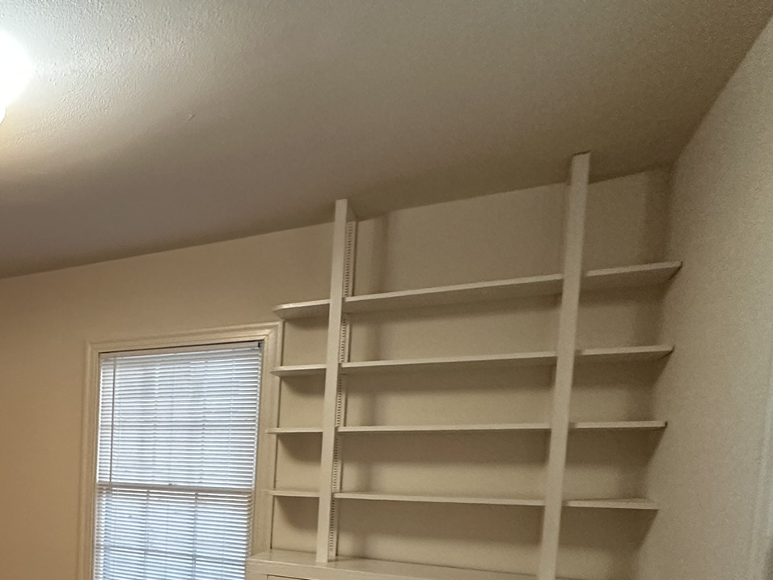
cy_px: 498
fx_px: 670
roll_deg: -1.9
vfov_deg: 43.6
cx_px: -27
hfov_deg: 47.8
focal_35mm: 30
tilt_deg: -3.5
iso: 400
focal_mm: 2.22
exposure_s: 1/60
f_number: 2.2
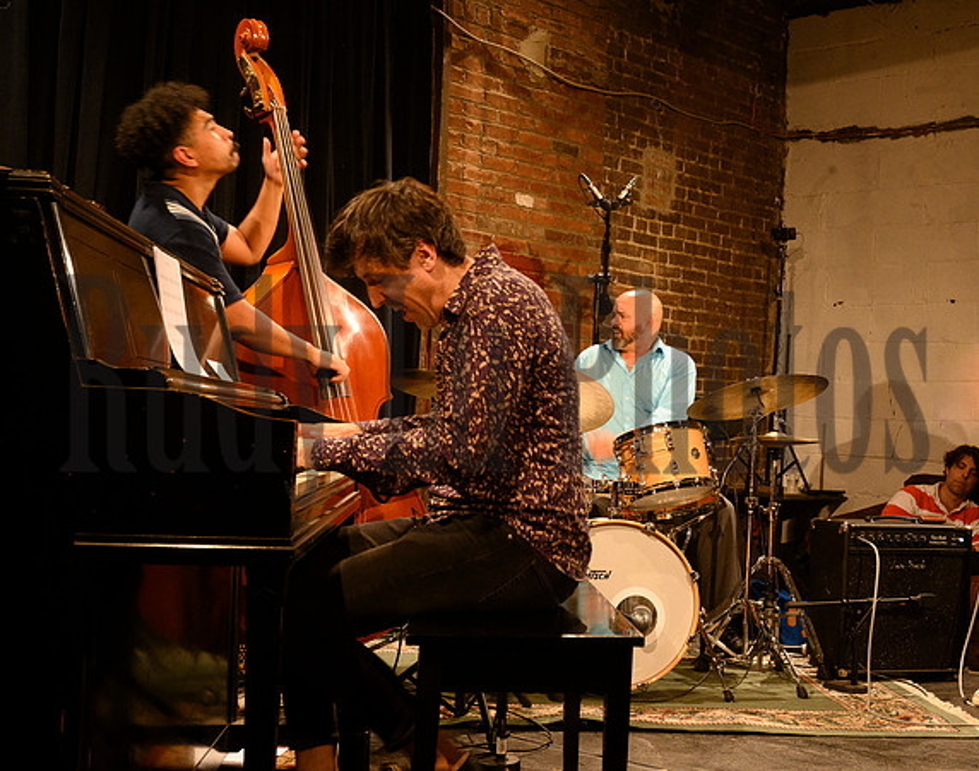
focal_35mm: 45
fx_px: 1297
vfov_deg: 33.1
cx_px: 625
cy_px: 384
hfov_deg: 41.0
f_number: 11
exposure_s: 1/30
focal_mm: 37
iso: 5000
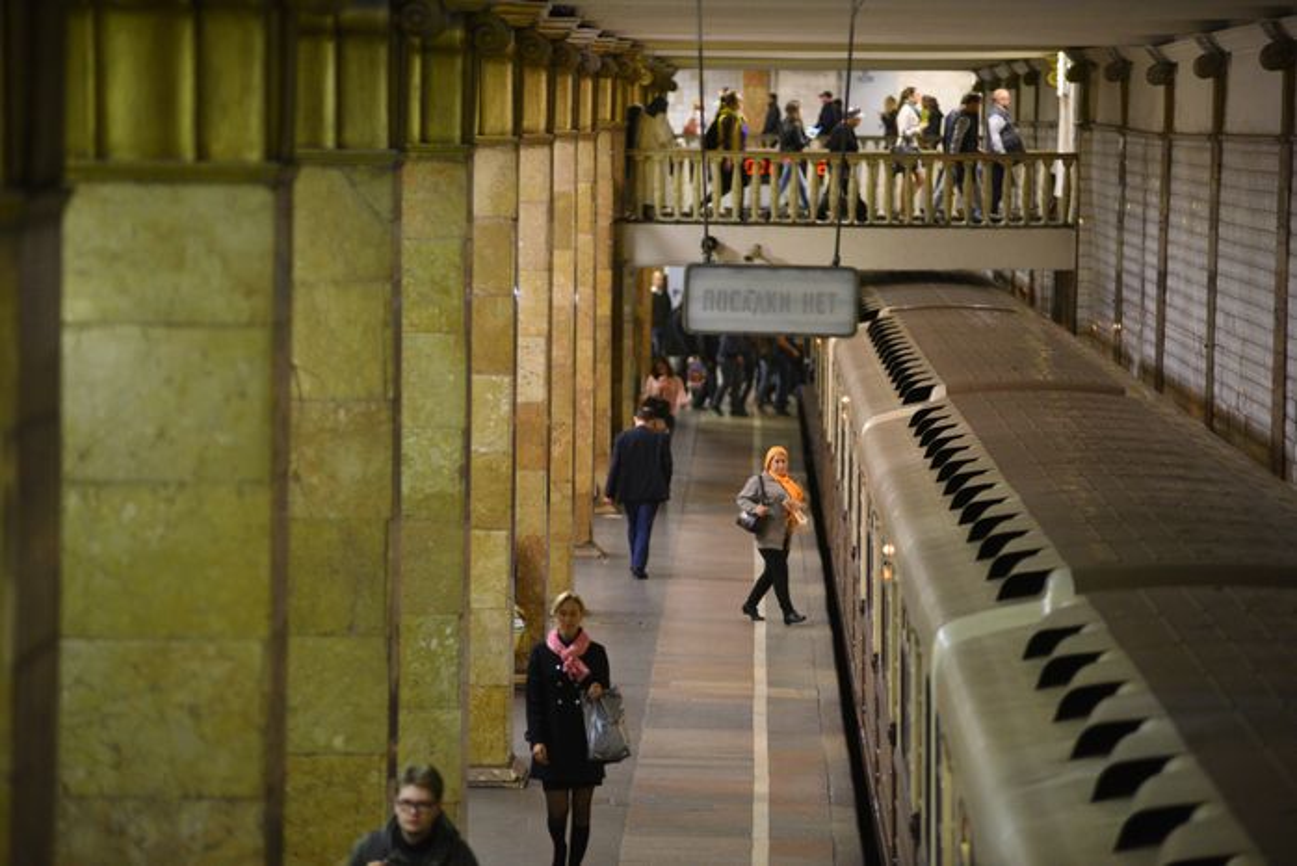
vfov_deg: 8.1
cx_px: 648
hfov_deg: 12.1
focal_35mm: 170
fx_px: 6127
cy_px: 433
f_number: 2.8
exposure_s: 1/125
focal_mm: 170
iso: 3200
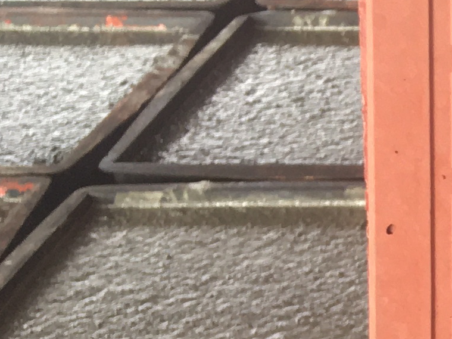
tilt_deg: -32.6
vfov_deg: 9.5
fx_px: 2011
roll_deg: -1.6
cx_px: 1133
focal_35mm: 154
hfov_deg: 10.7
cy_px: 391
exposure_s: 1/100
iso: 40
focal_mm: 4.15
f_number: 2.2
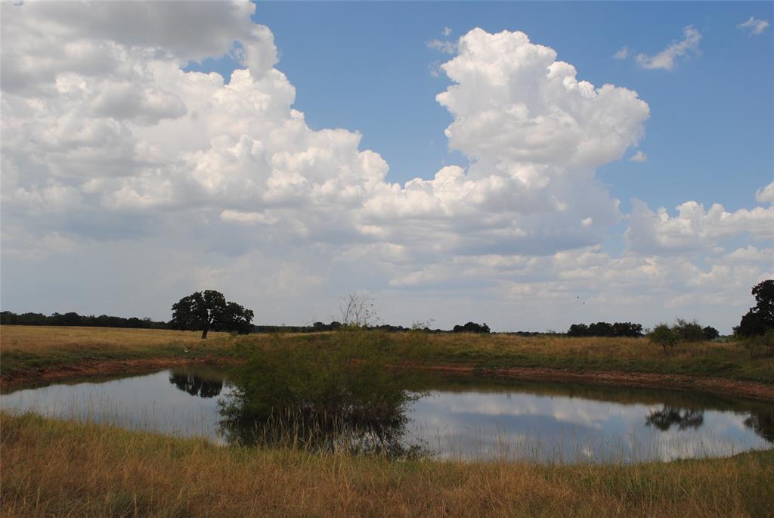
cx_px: 387
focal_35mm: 33
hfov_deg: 57.2
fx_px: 710
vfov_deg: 40.1
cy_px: 259
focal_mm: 22
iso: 100
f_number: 9
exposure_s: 1/320
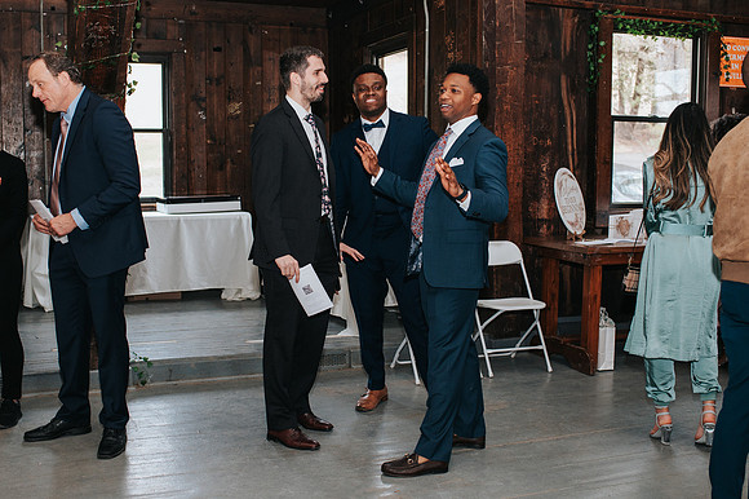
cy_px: 257
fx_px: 883
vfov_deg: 31.5
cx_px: 349
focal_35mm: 42
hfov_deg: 45.9
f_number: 3.2
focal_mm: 35
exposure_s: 1/200
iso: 1000
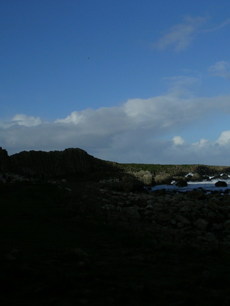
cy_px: 153
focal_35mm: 51
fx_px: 452
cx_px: 166
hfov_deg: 28.3
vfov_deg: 37.5
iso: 50
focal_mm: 5.8
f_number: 5.6
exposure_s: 1/762
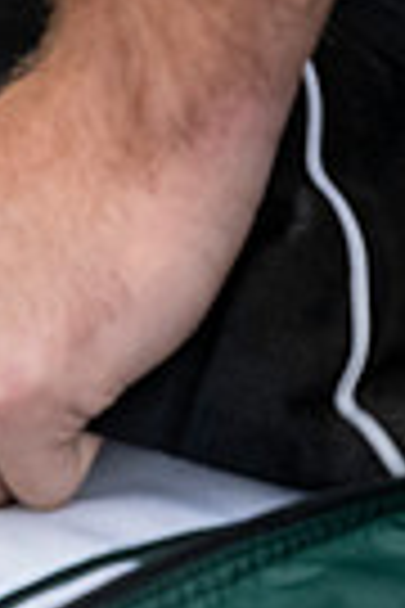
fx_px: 5079
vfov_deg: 6.8
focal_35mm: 301
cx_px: -477
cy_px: 20
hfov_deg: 4.5
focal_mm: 70
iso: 2000
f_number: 4
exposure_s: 1/4000
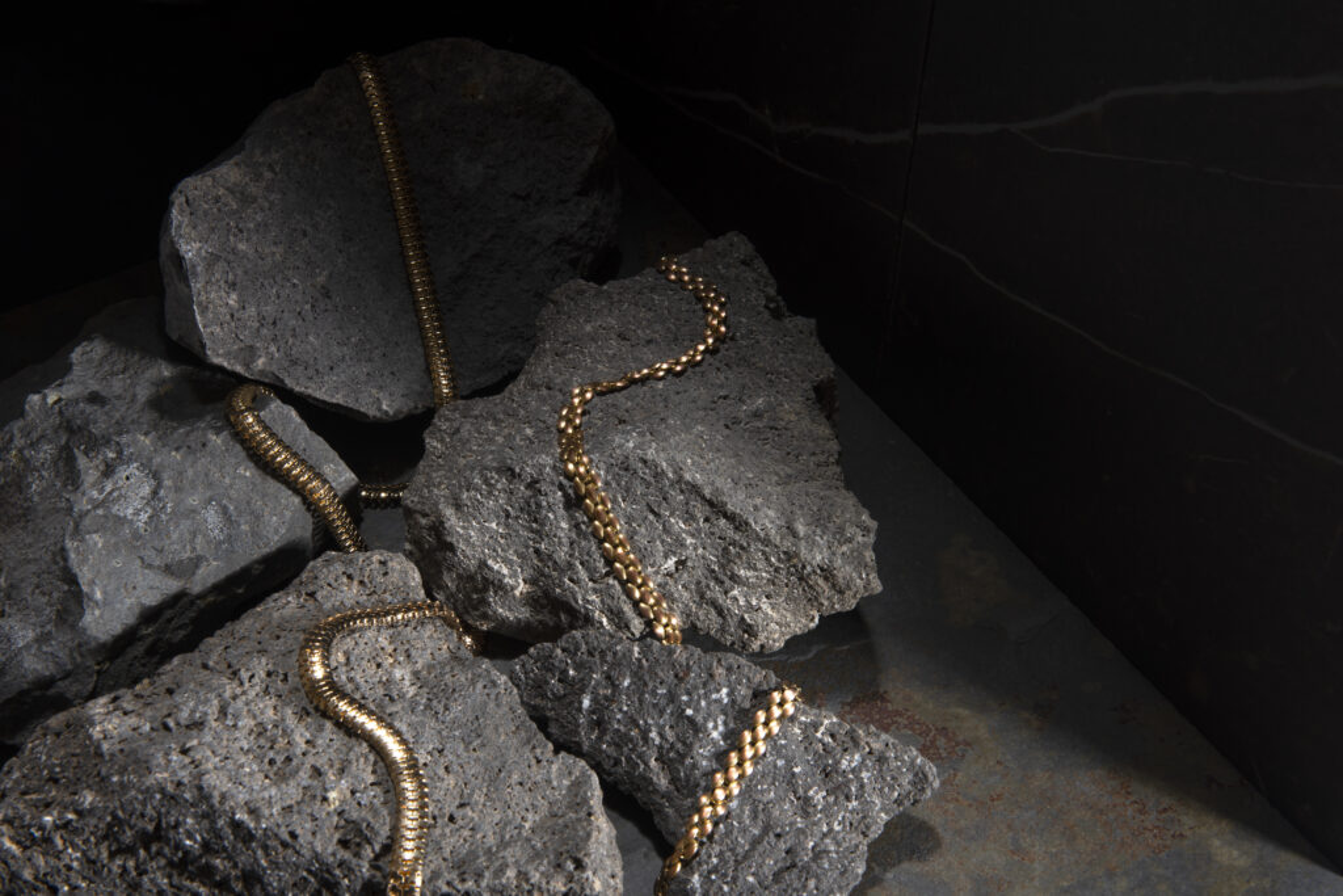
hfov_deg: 35.6
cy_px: 448
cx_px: 672
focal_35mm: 56
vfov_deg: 24.2
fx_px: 2089
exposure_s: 1/160
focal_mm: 56
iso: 100
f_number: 16
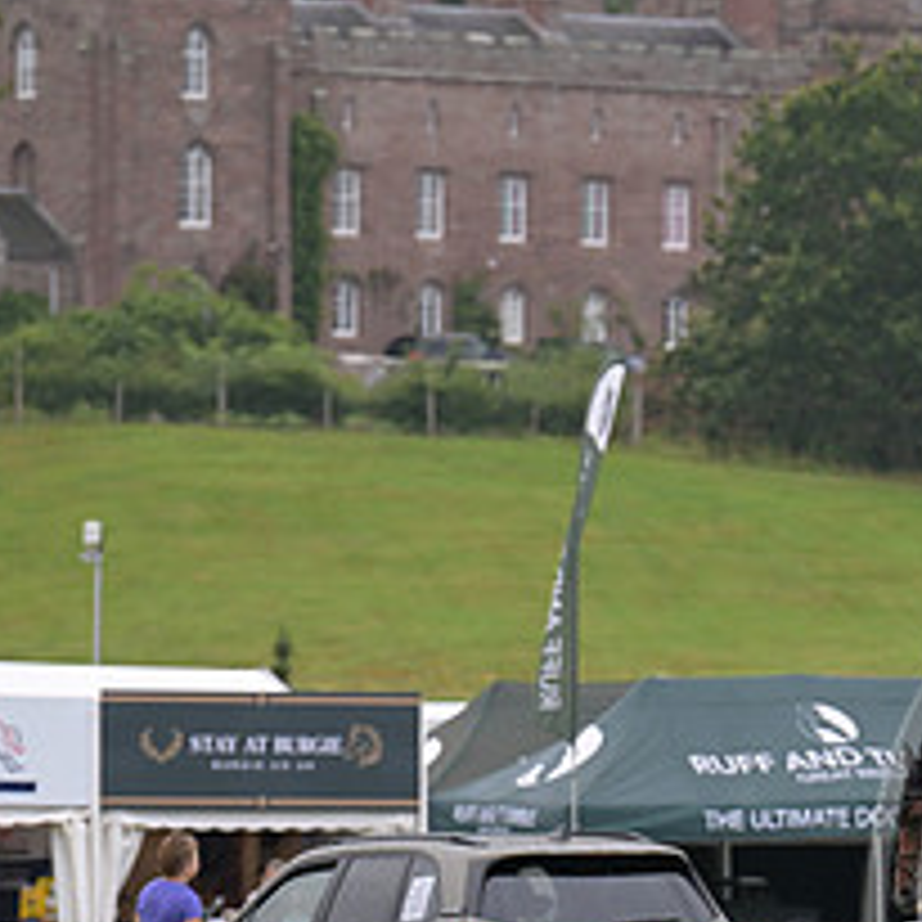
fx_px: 14525
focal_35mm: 482
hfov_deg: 3.6
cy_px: 848
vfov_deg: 3.6
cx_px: 1282
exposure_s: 1/1250
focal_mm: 200
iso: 1250
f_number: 5.6
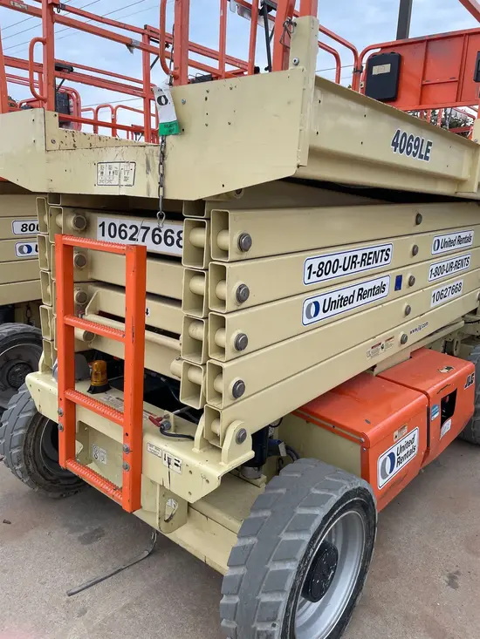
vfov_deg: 67.3
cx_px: 240
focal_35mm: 26
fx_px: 481
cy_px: 320
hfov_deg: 53.1
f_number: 1.6
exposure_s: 1/895
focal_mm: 4.2
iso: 50
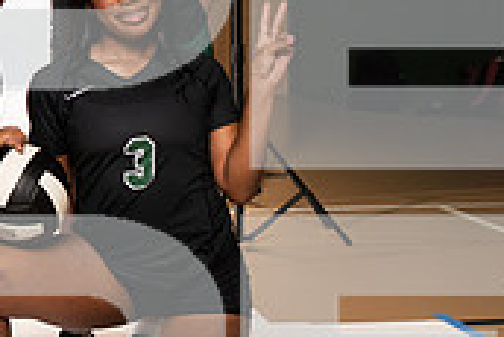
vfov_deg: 13.4
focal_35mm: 101
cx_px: -158
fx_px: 1415
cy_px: 16
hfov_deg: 18.7
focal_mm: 30
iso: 800
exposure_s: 1/320
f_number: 7.1
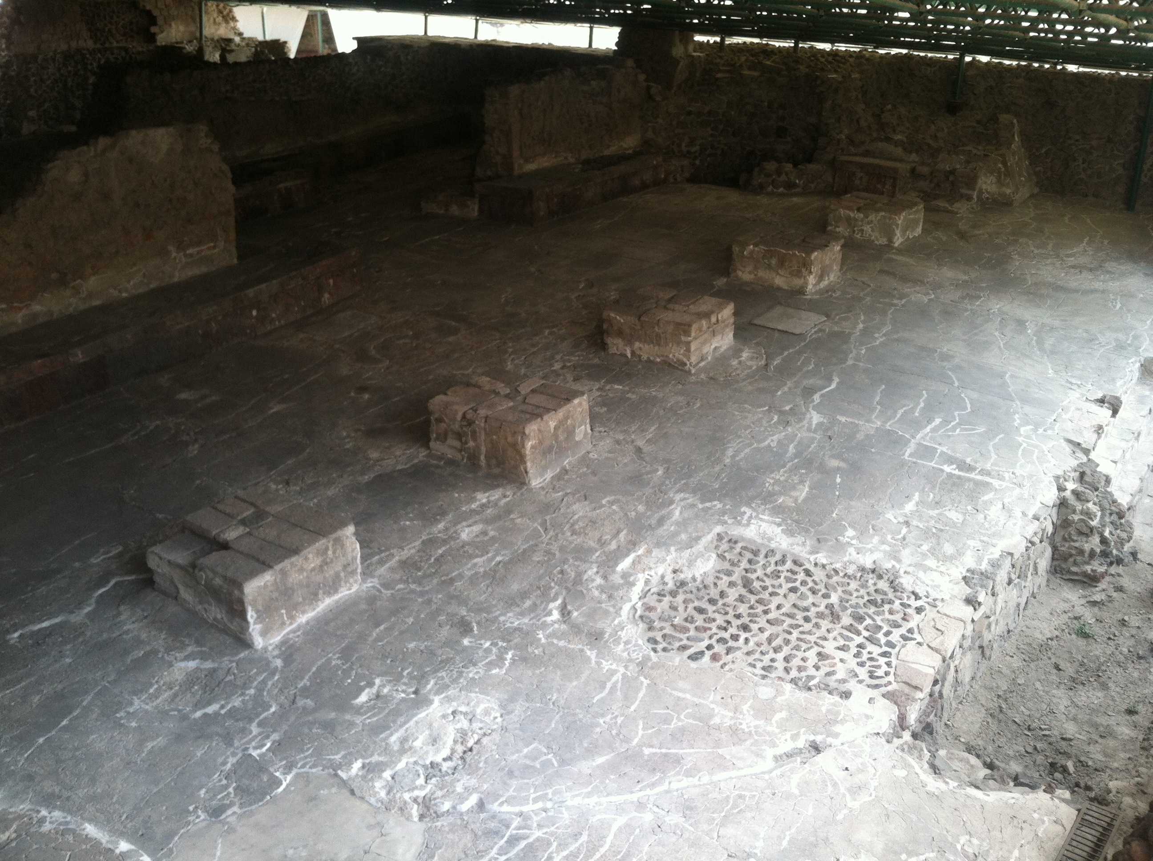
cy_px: 430
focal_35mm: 35
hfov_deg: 52.7
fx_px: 1164
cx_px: 576
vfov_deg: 40.6
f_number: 2.8
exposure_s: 1/40
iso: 80
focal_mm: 3.85
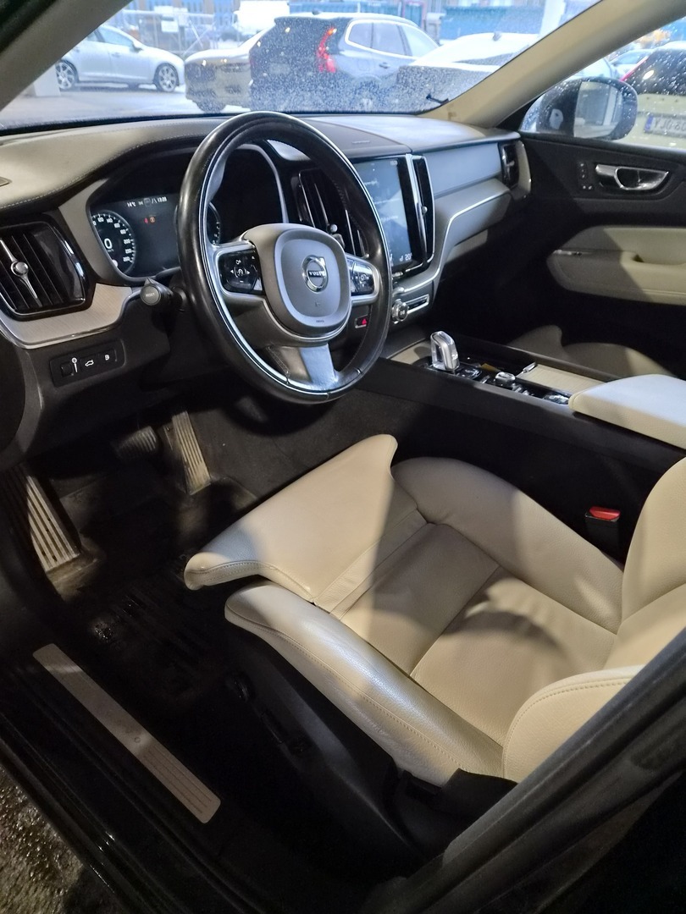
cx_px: 343
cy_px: 457
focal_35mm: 23
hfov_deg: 58.9
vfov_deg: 73.9
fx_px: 608
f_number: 1.8
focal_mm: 5.4
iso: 1250
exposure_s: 1/100
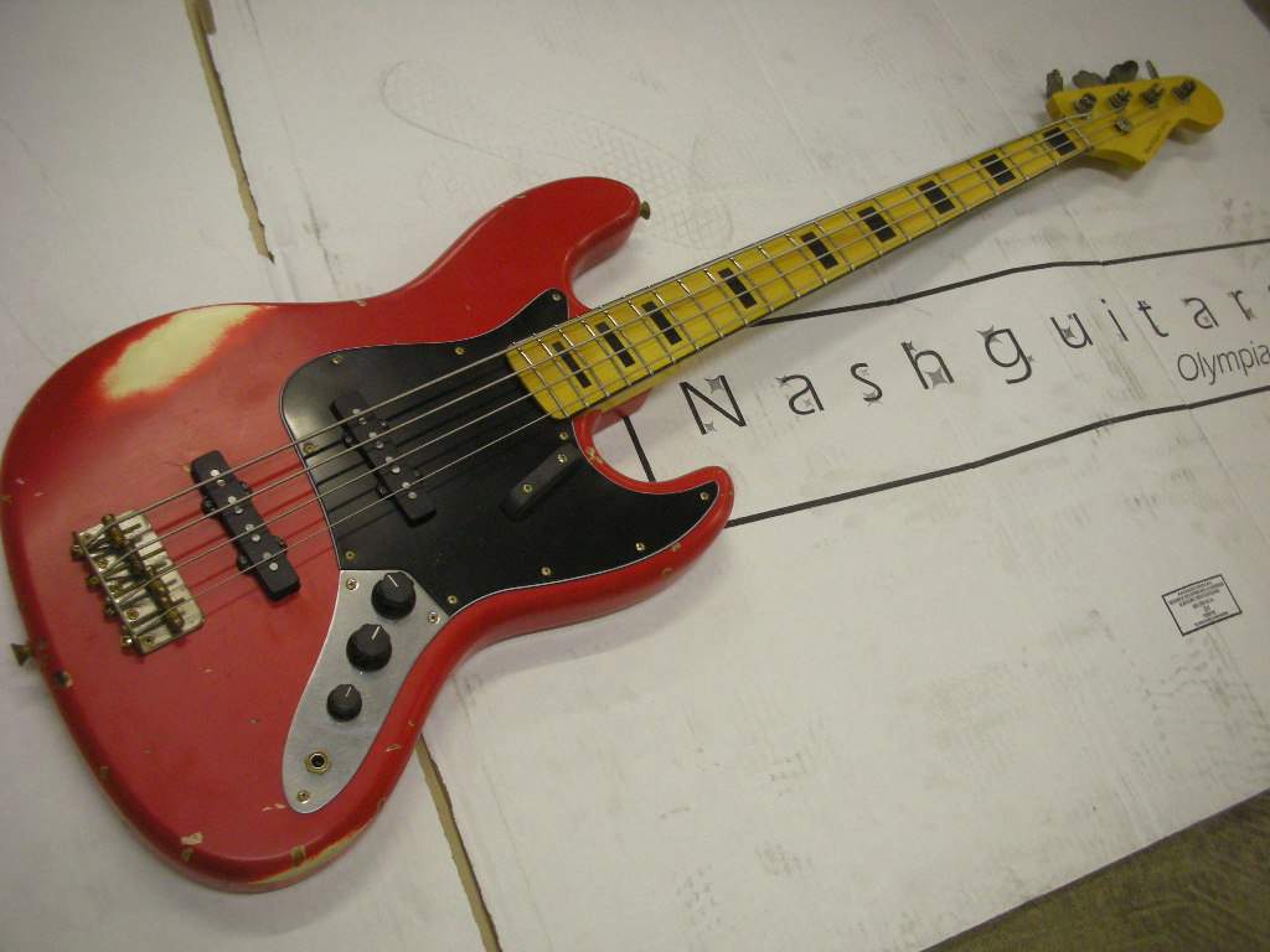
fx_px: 1284
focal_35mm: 35
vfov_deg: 40.7
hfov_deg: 52.6
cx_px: 635
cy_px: 476
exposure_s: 1/22.7
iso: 200
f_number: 2.8
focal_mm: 5.8
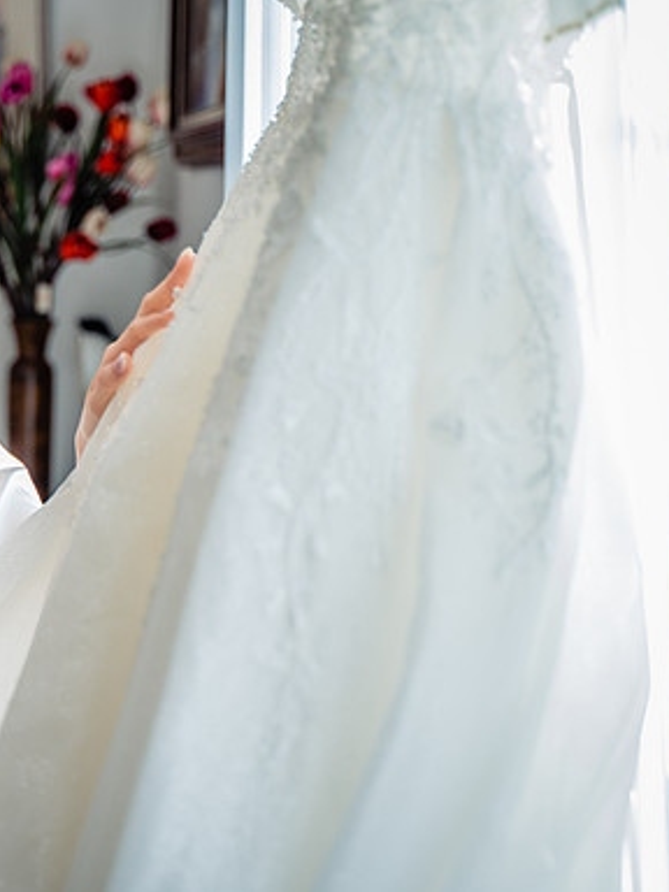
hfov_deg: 18.7
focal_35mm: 77
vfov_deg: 25.3
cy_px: 445
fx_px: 1984
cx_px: 39
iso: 250
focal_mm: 53
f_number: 2.8
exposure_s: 1/160
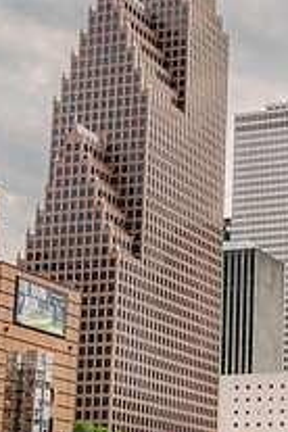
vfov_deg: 20.4
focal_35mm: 100
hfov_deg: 13.5
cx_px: 288
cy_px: 265
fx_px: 1200
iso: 320
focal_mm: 46
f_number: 2.8
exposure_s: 1/1600
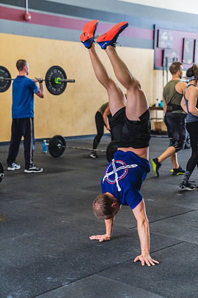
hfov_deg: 20.0
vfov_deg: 29.7
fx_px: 561
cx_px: 99
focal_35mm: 68
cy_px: 149
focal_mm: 68
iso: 3200
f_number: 2.8
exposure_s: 1/125
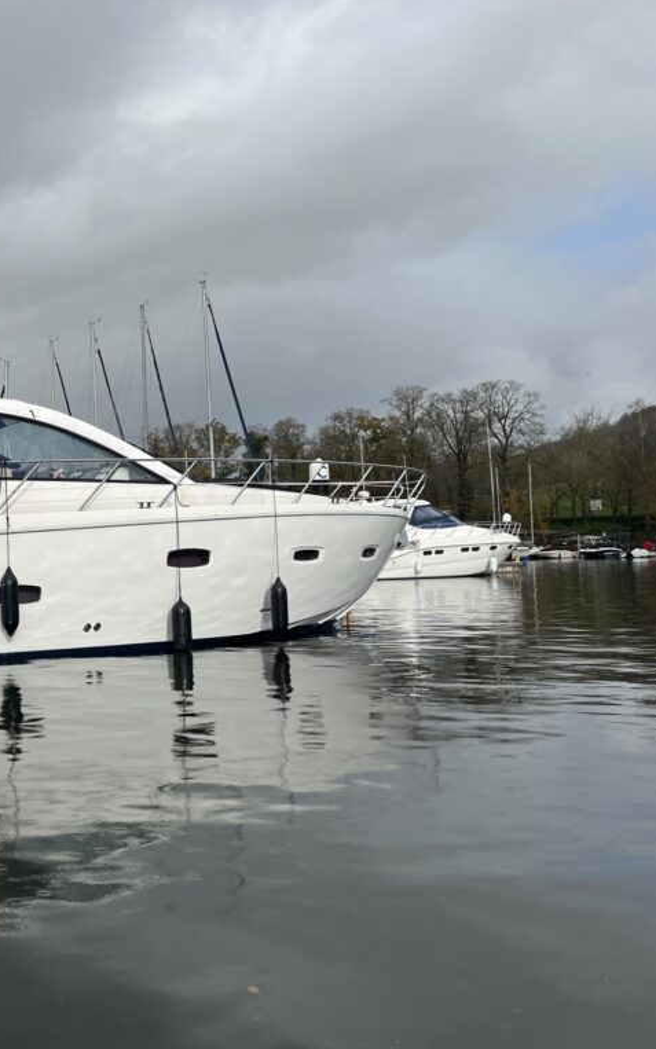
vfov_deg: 52.7
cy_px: 522
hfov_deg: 31.2
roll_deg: +1.0
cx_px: -39
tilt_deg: +0.9
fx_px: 1058
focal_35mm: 37
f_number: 1.6
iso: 50
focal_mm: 5.1
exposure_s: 1/3413
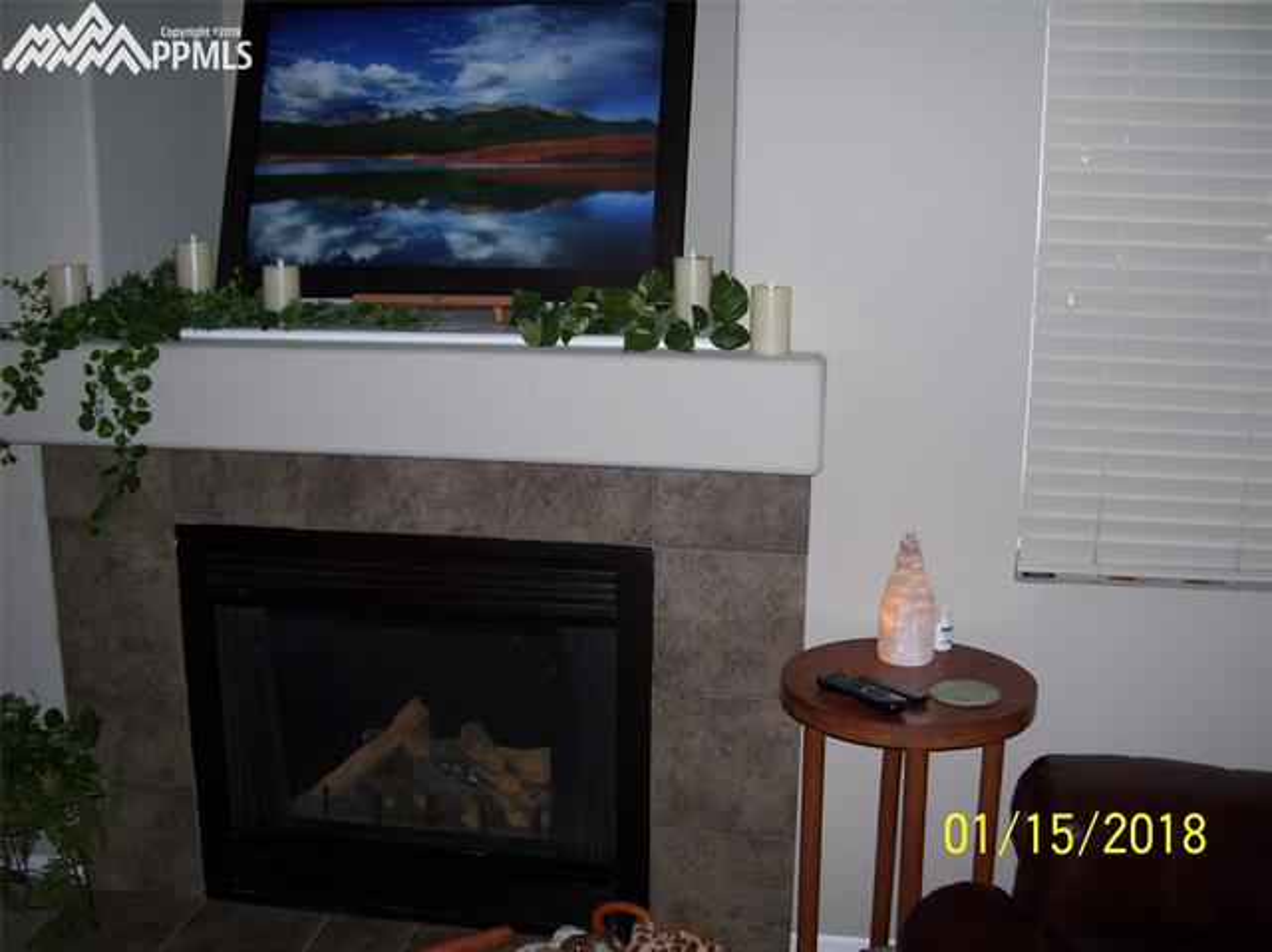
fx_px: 1322
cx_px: 636
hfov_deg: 51.4
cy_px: 476
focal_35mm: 36
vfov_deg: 39.6
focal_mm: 6
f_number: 2.7
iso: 80
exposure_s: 1/60
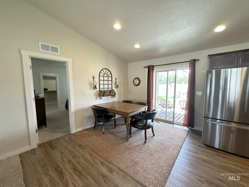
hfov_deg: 102.1
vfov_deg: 85.7
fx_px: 101
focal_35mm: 14
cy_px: 94
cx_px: 124
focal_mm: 2.22
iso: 250
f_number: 2.2
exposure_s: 1/120
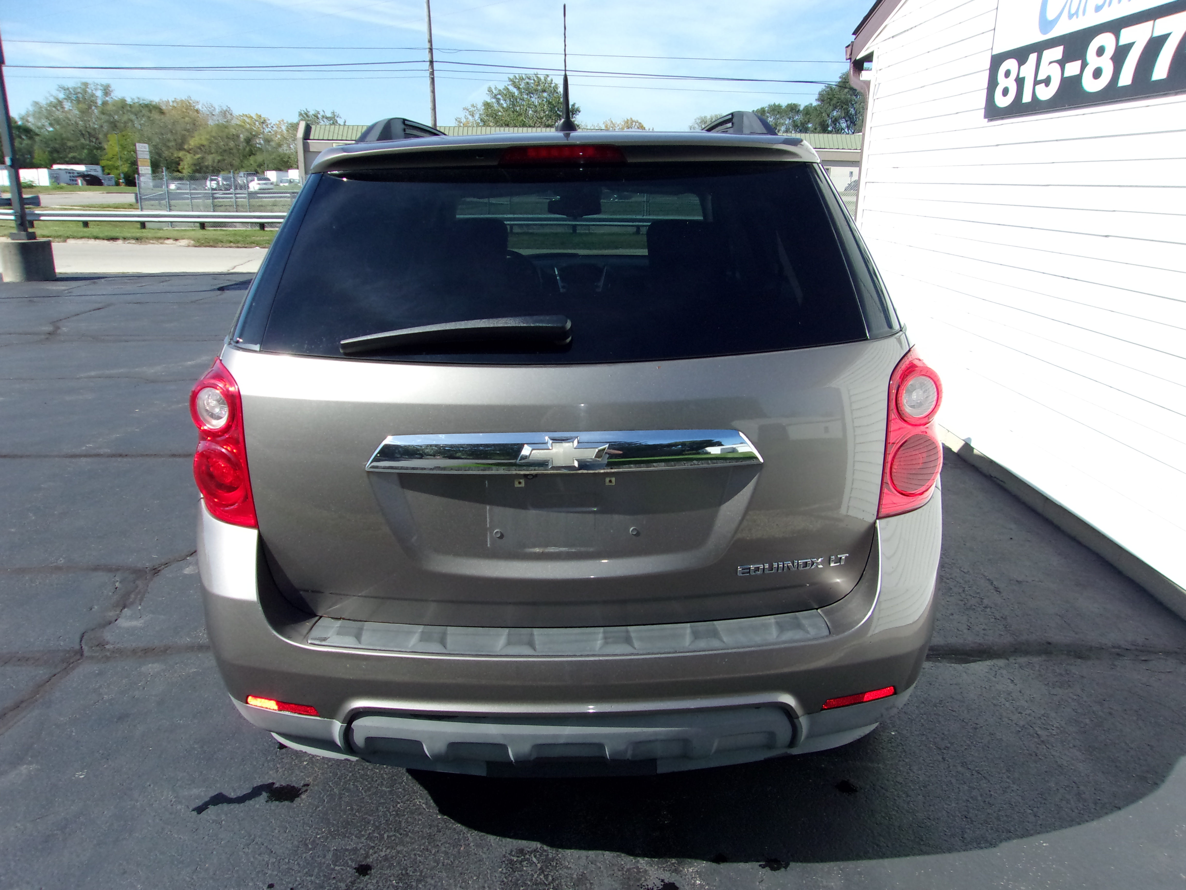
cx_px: 593
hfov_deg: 65.3
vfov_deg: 51.4
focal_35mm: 27
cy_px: 445
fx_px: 925
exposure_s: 1/160
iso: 200
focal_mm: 4.9
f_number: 10.4
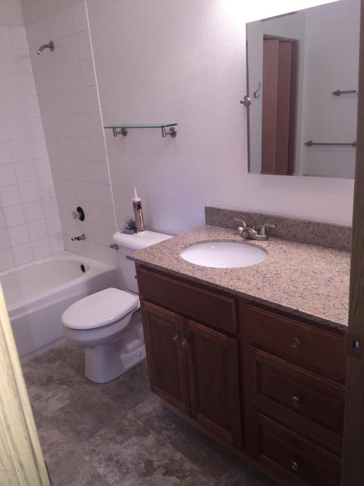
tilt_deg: -17.9
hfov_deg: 48.2
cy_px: 243
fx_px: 407
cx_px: 182
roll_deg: +4.4
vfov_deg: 61.7
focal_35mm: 29
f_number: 2.2
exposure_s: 1/30
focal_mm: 4.15
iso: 40
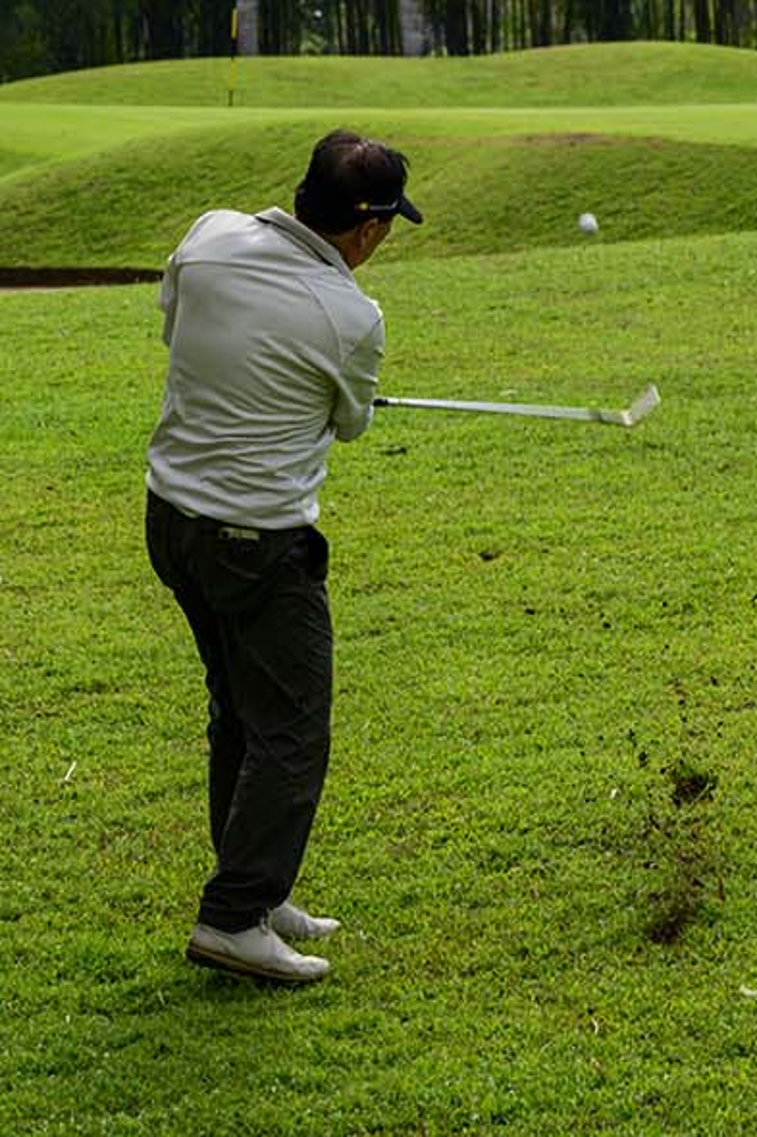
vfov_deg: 12.3
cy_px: 276
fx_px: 5239
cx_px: 293
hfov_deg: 8.3
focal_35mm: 166
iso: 64
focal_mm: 68
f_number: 6.3
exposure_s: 1/250
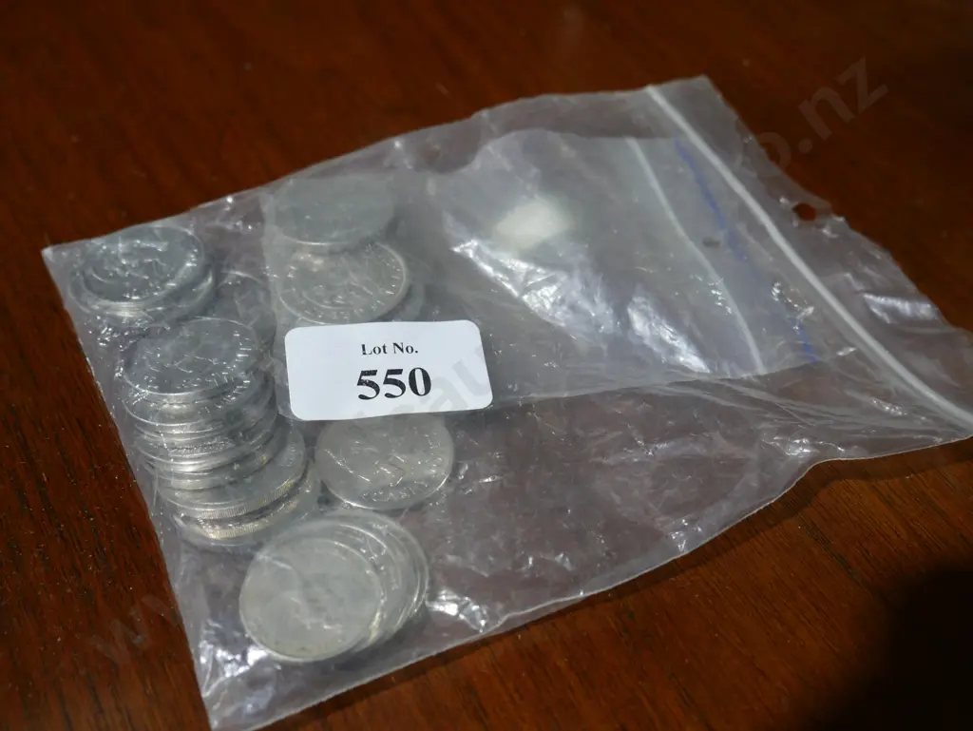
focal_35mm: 42
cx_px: 486
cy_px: 366
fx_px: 1181
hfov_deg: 44.8
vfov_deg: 34.4
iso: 400
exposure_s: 1/60
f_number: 4.6
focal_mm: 21
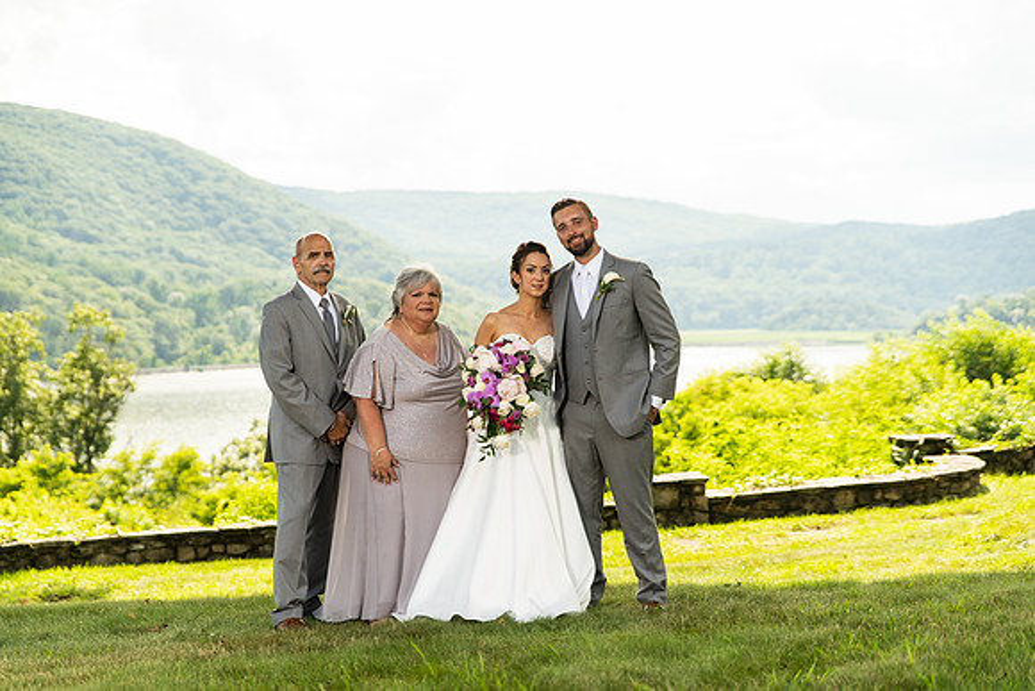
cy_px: 346
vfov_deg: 19.5
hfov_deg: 28.8
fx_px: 2013
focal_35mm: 70
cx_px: 518
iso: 1000
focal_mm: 70
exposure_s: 1/4000
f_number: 2.8
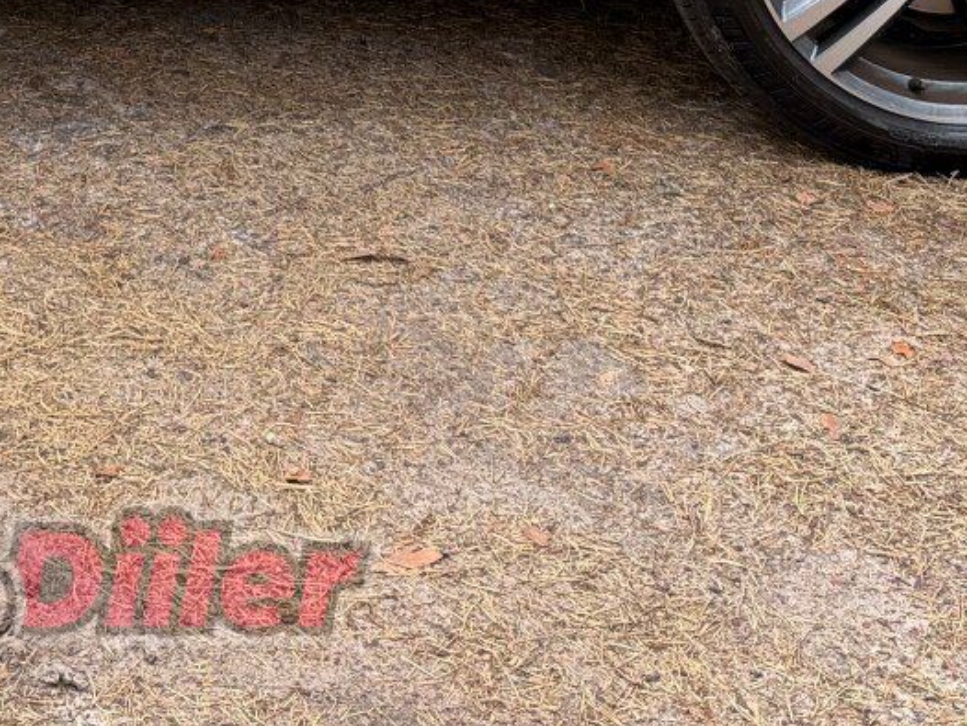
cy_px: -499
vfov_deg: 14.9
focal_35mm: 89
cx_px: 18
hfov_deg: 21.3
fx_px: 2487
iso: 64
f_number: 1.78
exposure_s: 1/162
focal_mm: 6.76
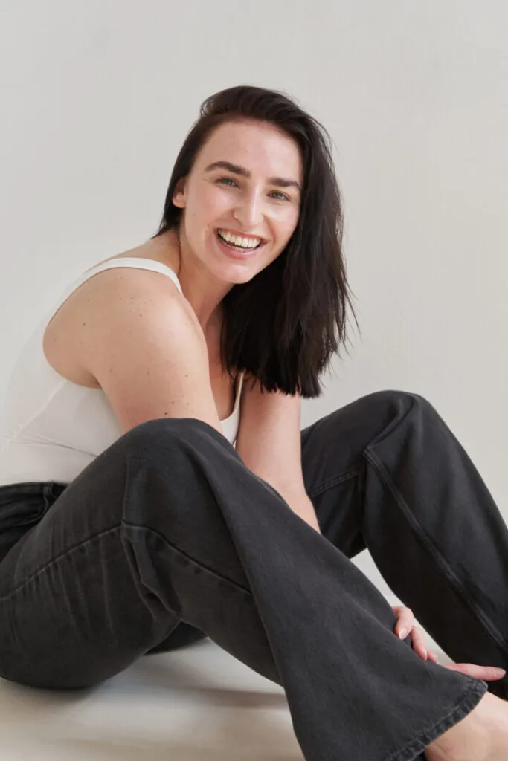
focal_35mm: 57
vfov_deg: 35.0
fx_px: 1206
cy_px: 380
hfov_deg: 23.8
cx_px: 254
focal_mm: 57
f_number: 5.6
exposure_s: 1/125
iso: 320
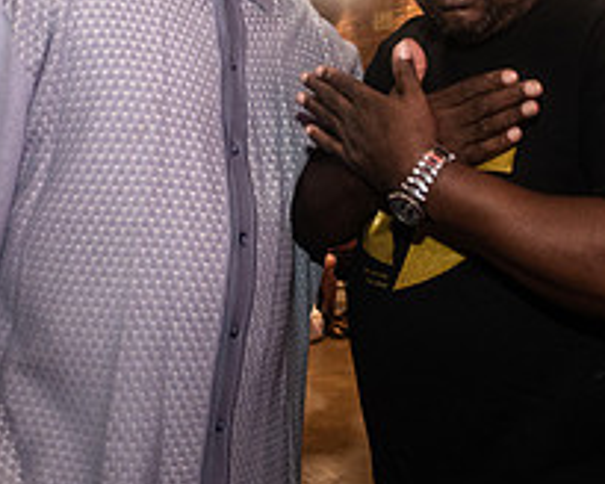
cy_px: 96
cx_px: 348
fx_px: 949
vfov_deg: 28.0
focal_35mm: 53
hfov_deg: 35.3
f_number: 3.2
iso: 1600
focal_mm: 20
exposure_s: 1/60
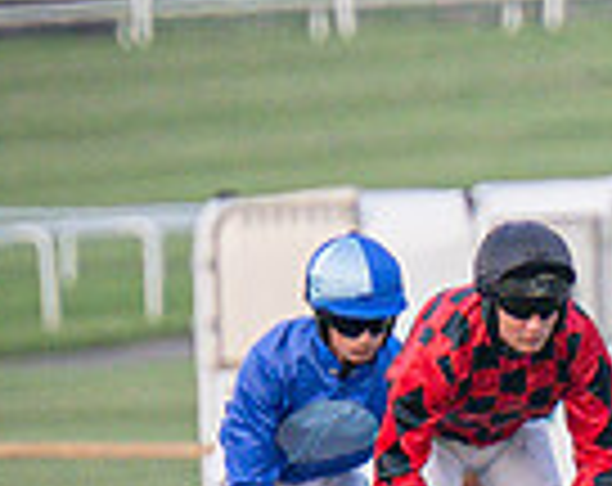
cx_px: 1101
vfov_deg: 0.6
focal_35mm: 2596
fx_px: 46886
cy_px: 940
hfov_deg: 0.7
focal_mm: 240
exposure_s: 1/2000
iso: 800
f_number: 4
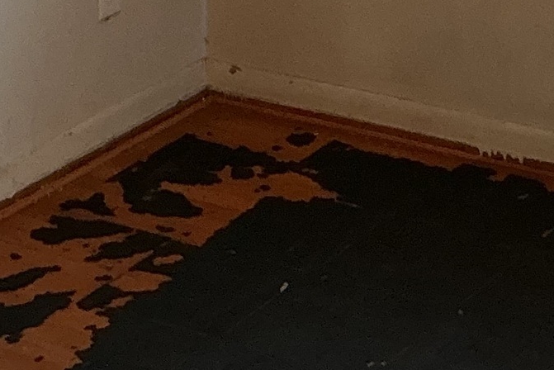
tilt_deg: -2.0
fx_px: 2124
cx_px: 329
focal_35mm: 138
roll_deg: +0.7
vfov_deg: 8.9
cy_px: -552
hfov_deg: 14.8
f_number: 1.8
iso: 100
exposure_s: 1/60
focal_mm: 3
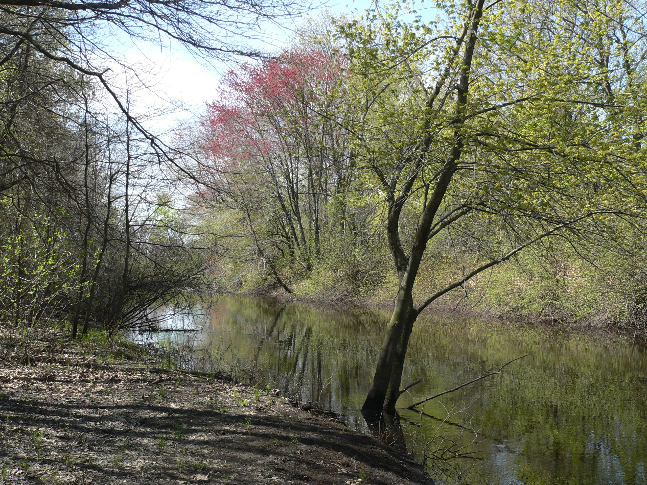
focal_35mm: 46
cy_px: 242
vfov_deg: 31.5
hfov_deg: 41.2
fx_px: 860
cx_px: 324
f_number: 4
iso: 80
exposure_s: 1/250
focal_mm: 7.7
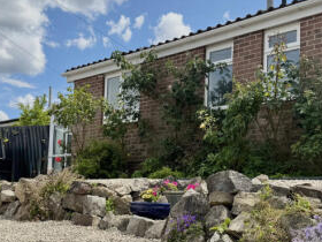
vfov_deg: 29.0
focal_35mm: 50
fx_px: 465
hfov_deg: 38.2
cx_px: 163
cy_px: 149
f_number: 1.78
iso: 80
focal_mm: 6.76
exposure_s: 1/5814
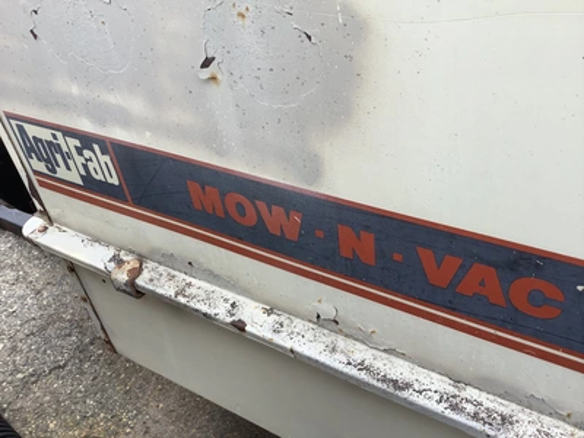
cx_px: 292
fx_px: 523
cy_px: 219
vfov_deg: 45.4
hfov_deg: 58.4
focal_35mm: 31
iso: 25
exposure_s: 1/129
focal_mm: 3.3
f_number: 2.4
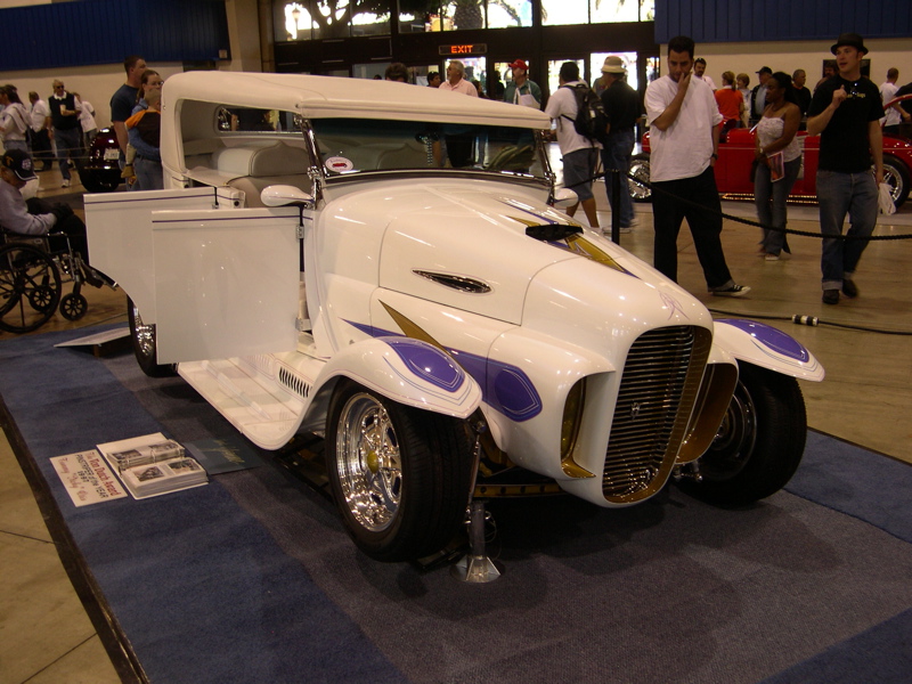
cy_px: 342
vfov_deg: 37.7
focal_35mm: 38
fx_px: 1001
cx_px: 456
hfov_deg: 49.0
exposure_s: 1/38.3
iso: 100
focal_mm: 8
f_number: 2.8
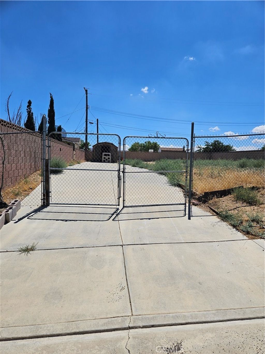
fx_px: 235
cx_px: 132
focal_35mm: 23
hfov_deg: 58.9
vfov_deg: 73.9
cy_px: 177
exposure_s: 1/4743
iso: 25
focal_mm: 5.4
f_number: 1.8
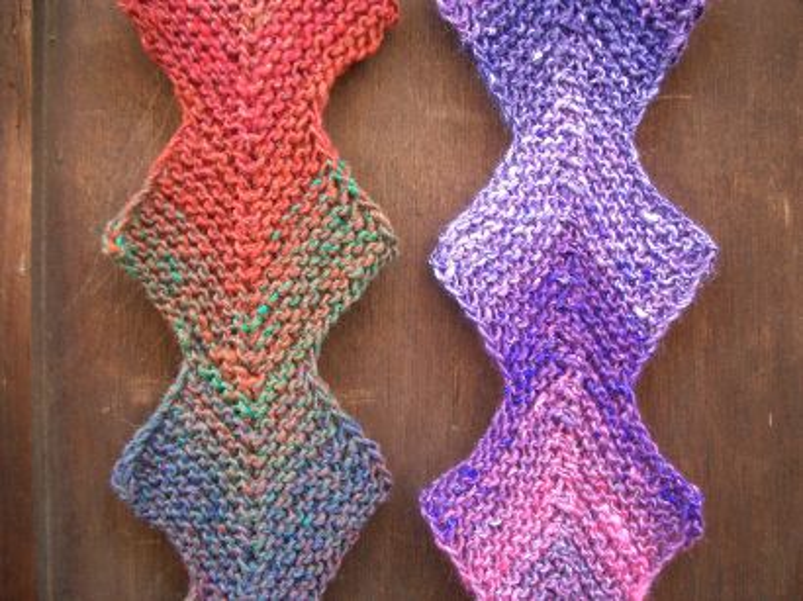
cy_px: 300
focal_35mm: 35
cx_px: 402
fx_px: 811
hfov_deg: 52.7
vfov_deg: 40.7
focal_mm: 5.8
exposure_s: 1/60
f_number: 2.6
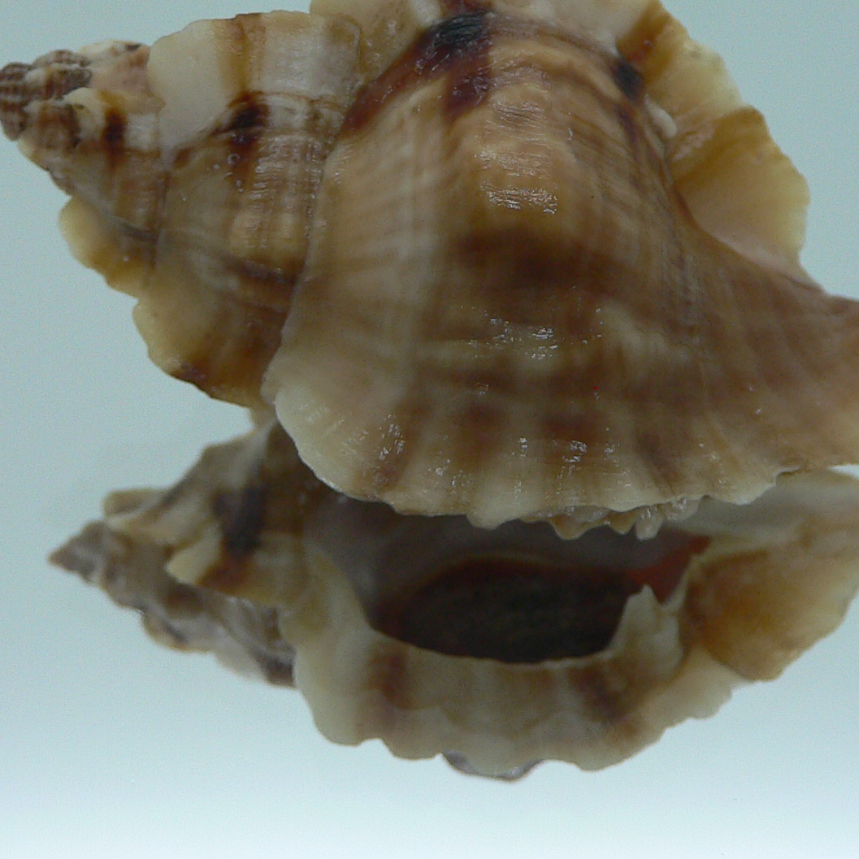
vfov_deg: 28.8
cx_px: 504
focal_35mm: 59
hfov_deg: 29.0
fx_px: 1656
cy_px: 267
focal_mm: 4.6
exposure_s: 1/60
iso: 100
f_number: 2.8
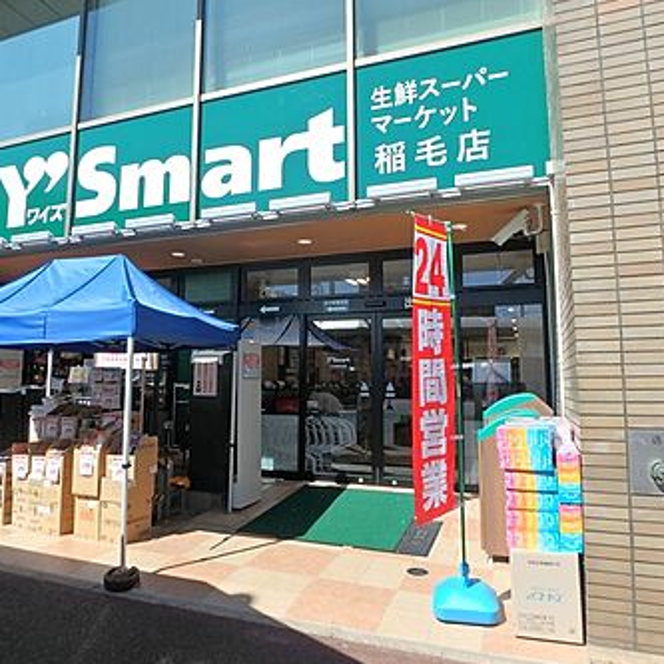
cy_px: 333
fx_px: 543
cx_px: 287
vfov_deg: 62.9
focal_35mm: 25
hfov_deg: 62.7
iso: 125
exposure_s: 1/500
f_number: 6
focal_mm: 3.7
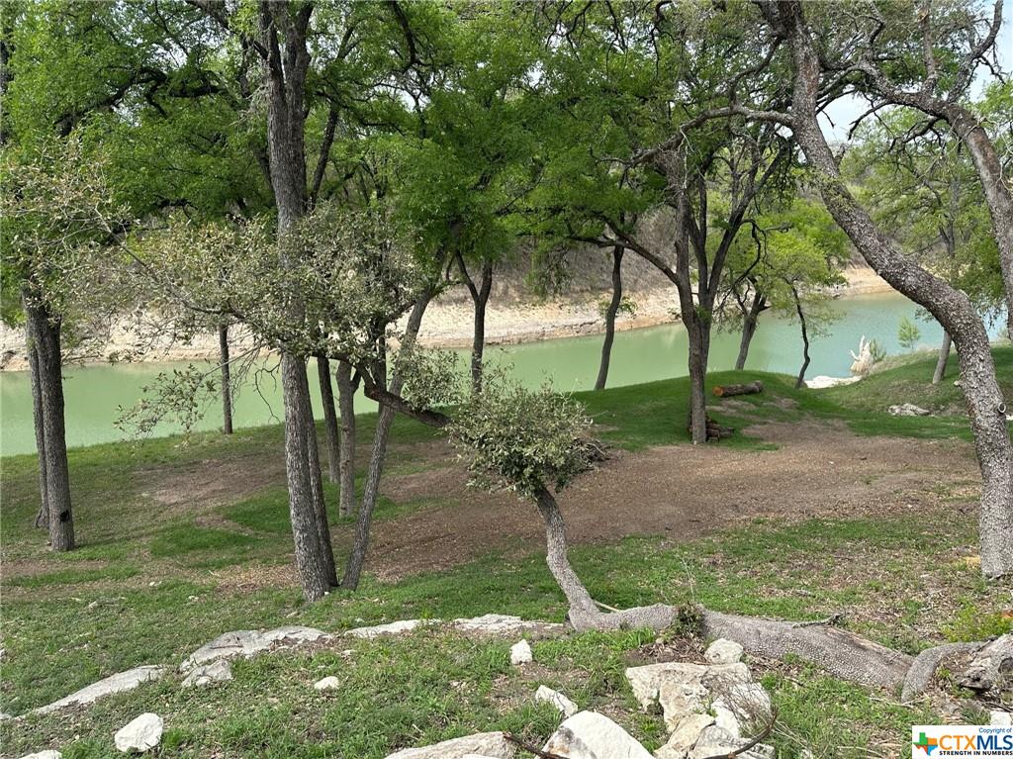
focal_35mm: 24
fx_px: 702
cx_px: 506
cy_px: 380
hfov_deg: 71.6
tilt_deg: -18.0
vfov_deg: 56.8
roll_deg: -3.6
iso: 80
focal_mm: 6.86
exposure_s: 1/1721
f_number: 1.78
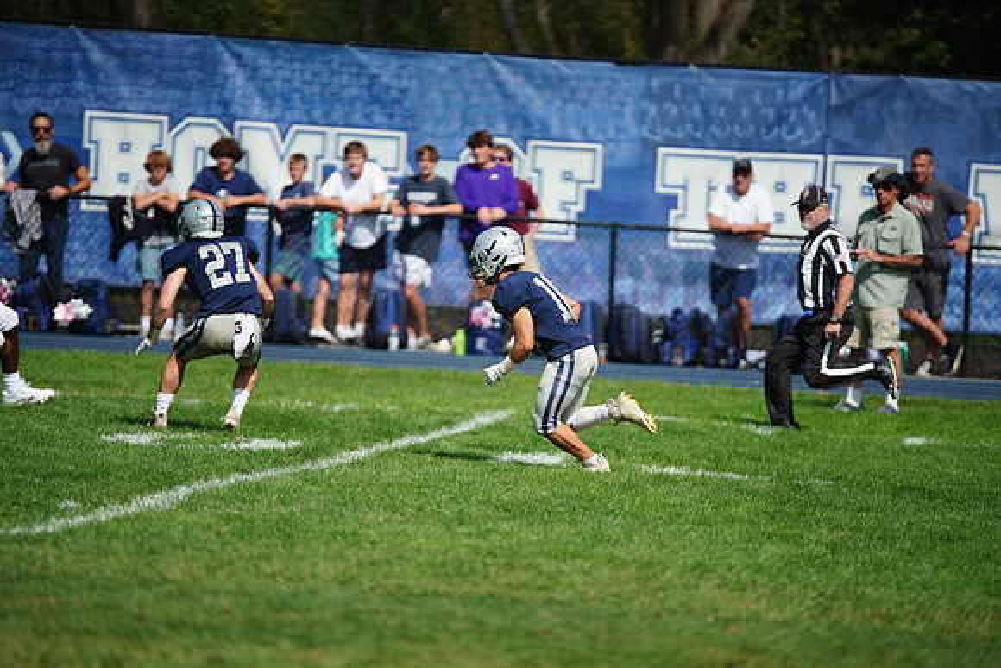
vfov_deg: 4.6
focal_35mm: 300
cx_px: 500
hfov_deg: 6.9
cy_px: 334
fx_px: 8343
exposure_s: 1/6400
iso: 400
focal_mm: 300
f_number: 2.8
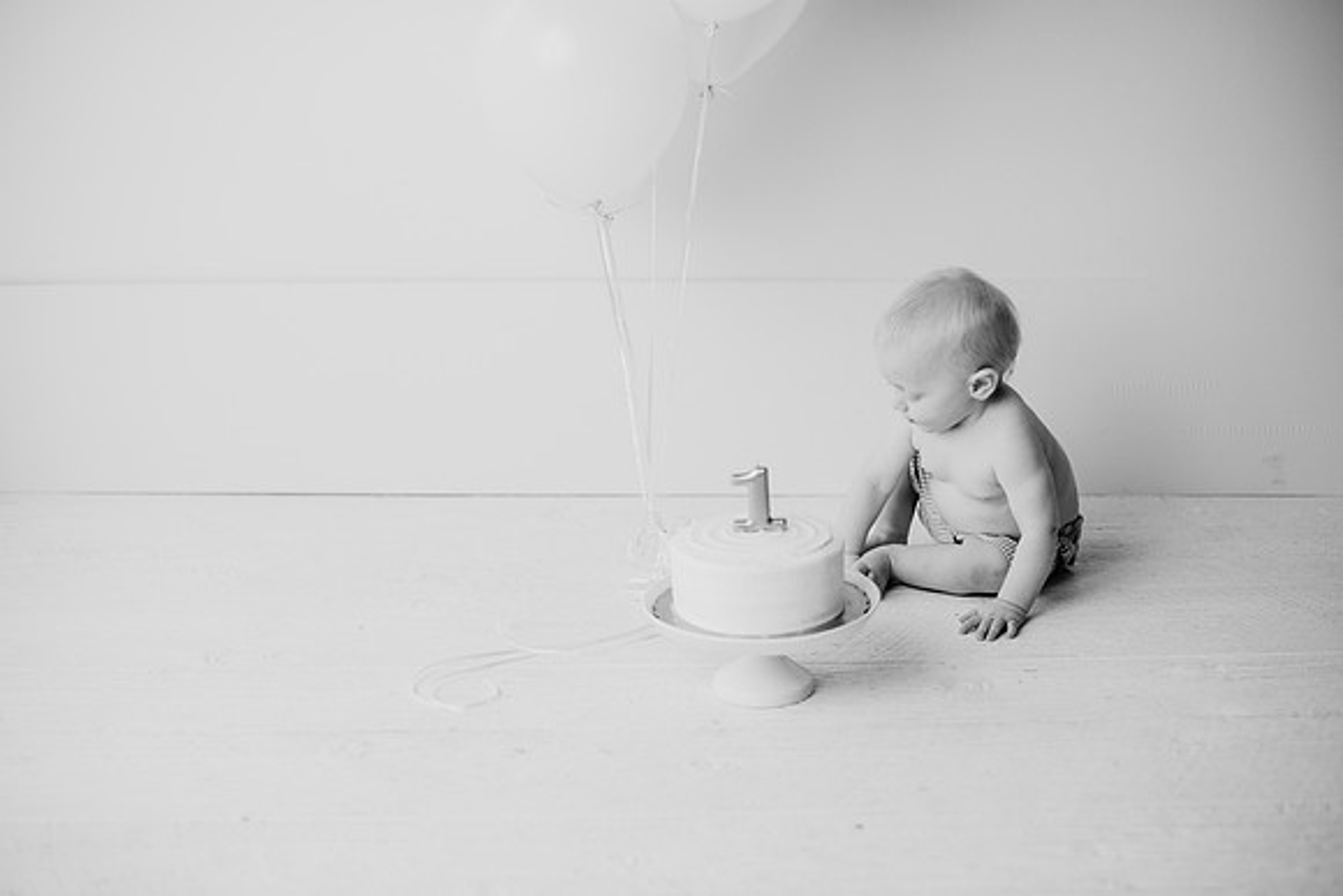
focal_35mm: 52
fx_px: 1922
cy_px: 448
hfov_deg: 38.5
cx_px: 683
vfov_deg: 26.2
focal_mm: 50
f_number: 2.5
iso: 100
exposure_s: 1/160
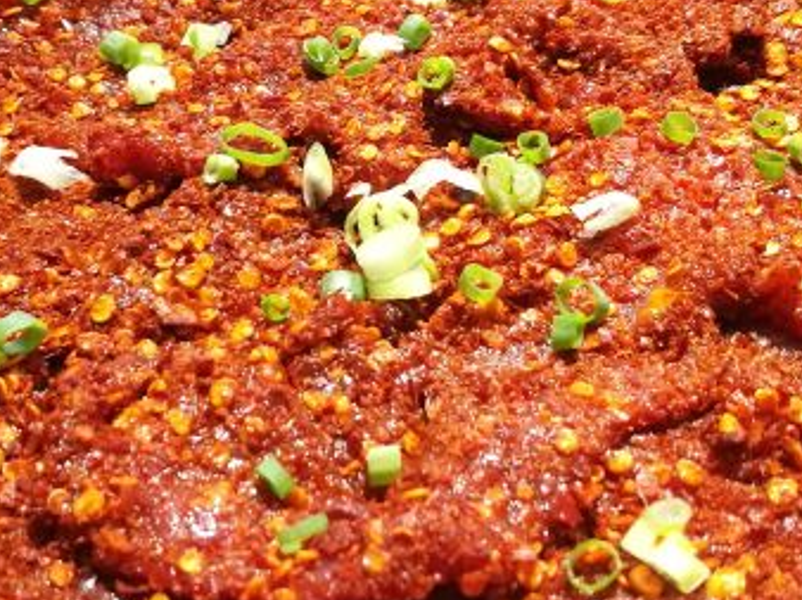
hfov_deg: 34.3
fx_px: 1297
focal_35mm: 56
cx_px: 323
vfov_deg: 26.0
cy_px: 248
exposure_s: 1/33.3
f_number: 2.2
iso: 400
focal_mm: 4.5
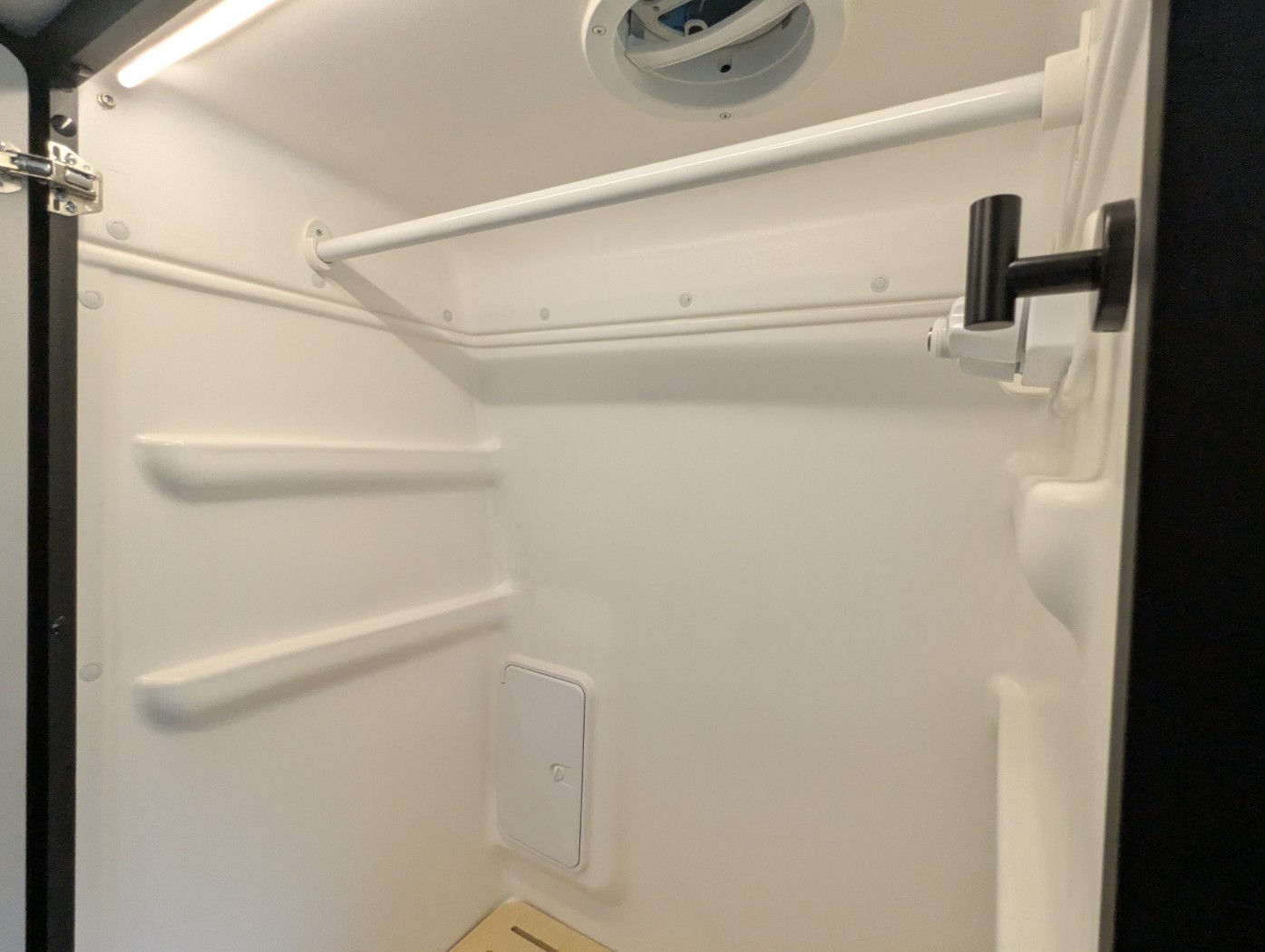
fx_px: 585
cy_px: 476
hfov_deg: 94.4
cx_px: 632
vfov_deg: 78.2
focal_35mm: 16
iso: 360
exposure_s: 1/331
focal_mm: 2.35
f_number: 2.2
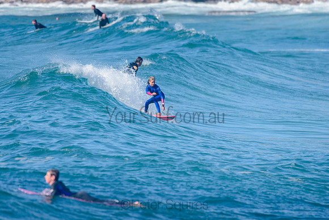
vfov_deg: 2.2
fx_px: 5601
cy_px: 100
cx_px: 127
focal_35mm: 613
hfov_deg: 3.4
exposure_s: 1/2000
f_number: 5.6
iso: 220
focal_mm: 500
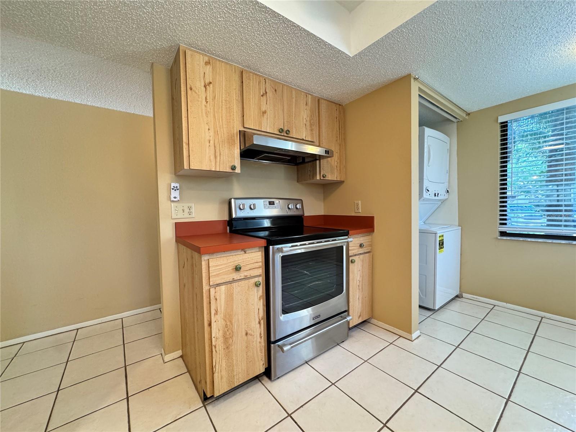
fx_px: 233
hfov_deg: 102.1
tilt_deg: -2.2
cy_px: 216
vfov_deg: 85.7
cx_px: 288
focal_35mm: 14
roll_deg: +1.6
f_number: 2.2
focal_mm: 2.22
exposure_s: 1/60
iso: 500
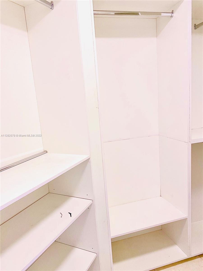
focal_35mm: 26
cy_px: 136
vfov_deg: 67.3
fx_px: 203
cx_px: 102
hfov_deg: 53.1
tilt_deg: -9.8
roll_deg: +5.2
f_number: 1.8
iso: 125
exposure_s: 1/120
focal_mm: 4.25
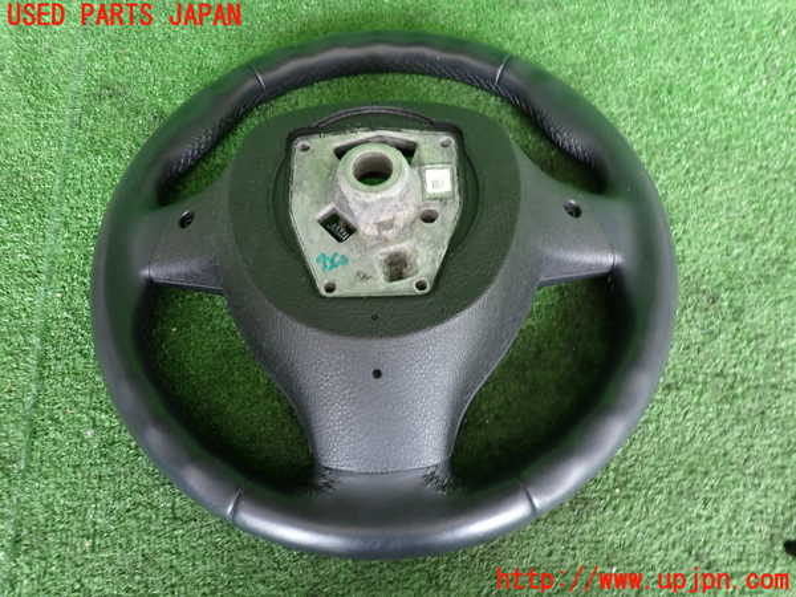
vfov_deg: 54.9
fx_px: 575
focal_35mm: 25
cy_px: 298
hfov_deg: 69.4
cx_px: 398
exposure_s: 1/50
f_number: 2
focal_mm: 4.5
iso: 200
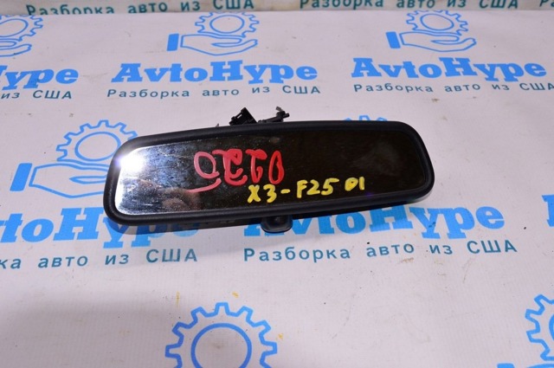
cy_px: 184
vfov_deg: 34.1
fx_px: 599
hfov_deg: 49.6
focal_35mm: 39
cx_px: 277
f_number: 8
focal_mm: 26
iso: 1600
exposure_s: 1/200
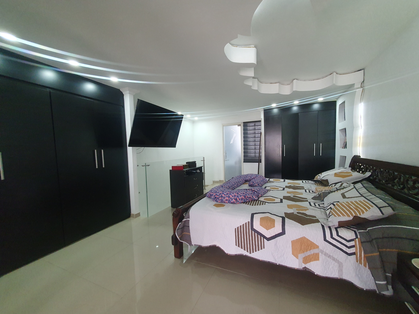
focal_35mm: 13
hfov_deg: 106.2
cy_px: 157
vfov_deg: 89.9
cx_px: 210
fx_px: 157
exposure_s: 1/60
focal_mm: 1.8
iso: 400
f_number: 2.2
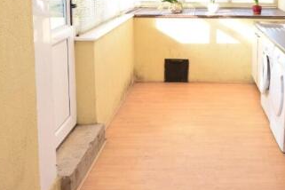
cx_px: 226
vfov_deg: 26.7
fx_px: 388
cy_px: 24
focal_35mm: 49
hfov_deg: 38.9
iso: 800
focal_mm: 16
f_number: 6.3
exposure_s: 1/125
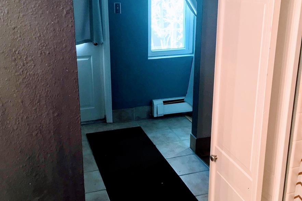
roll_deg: +1.3
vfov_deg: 32.6
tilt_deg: -17.7
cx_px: 148
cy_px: 82
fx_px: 344
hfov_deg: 47.4
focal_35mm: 41
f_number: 2.2
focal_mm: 4.15
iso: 100
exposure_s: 1/30
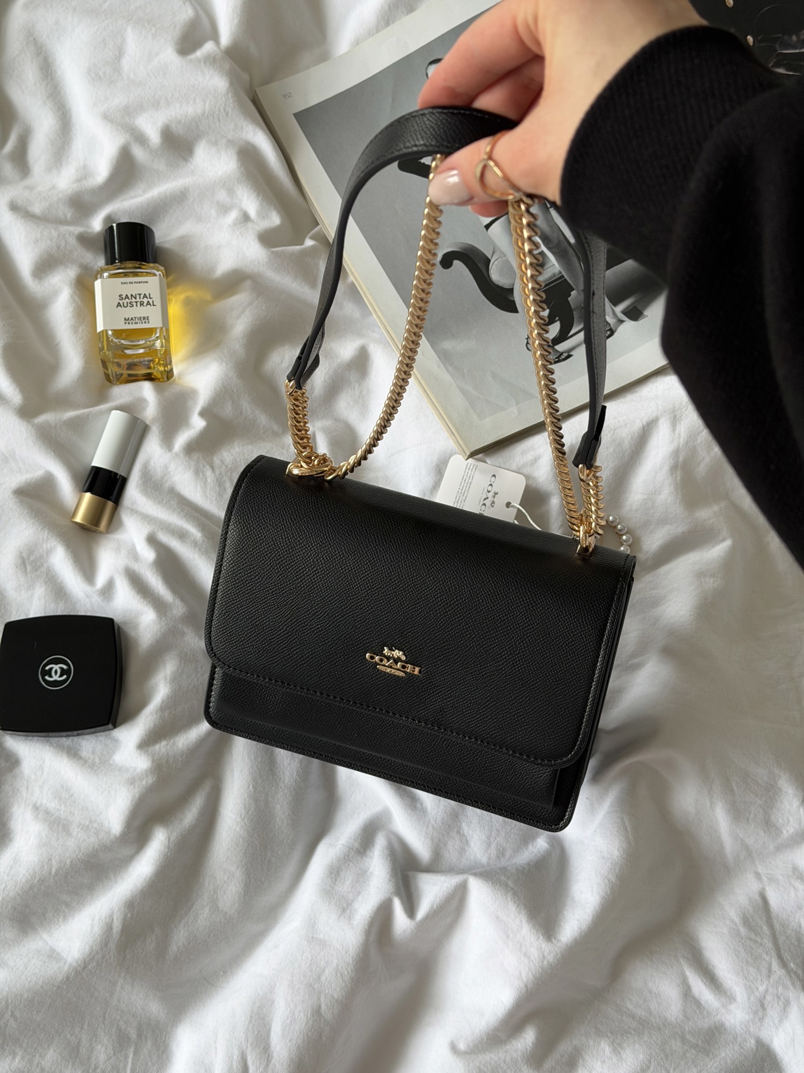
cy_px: 536
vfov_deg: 39.7
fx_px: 1486
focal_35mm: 48
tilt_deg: -74.2
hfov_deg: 30.3
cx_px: 402
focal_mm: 6.76
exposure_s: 1/122
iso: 64
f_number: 1.78
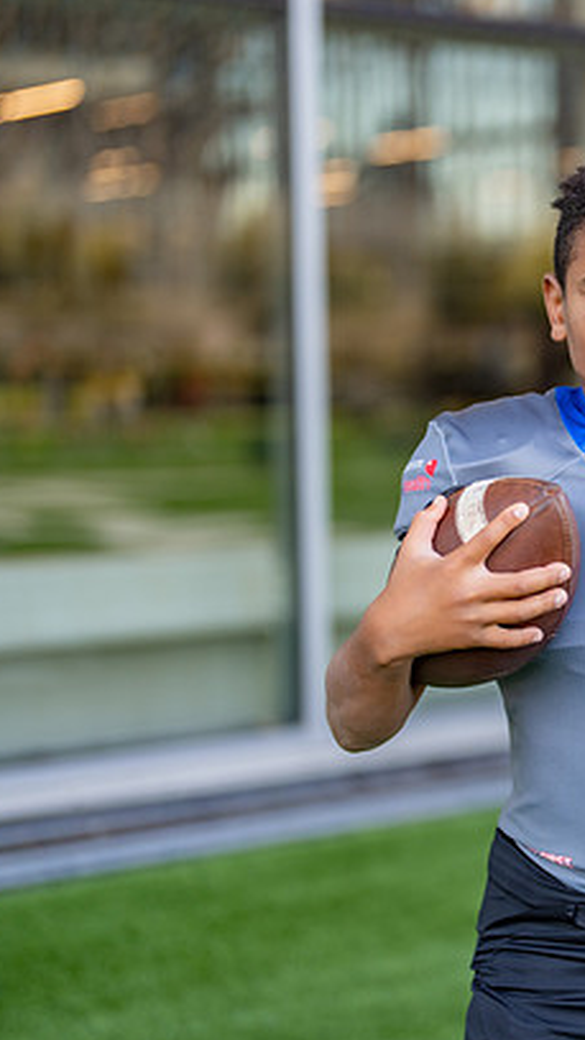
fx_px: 2261
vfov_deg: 25.9
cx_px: 682
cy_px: 519
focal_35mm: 82
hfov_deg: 14.3
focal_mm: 50
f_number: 1.2
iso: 100
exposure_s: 1/400
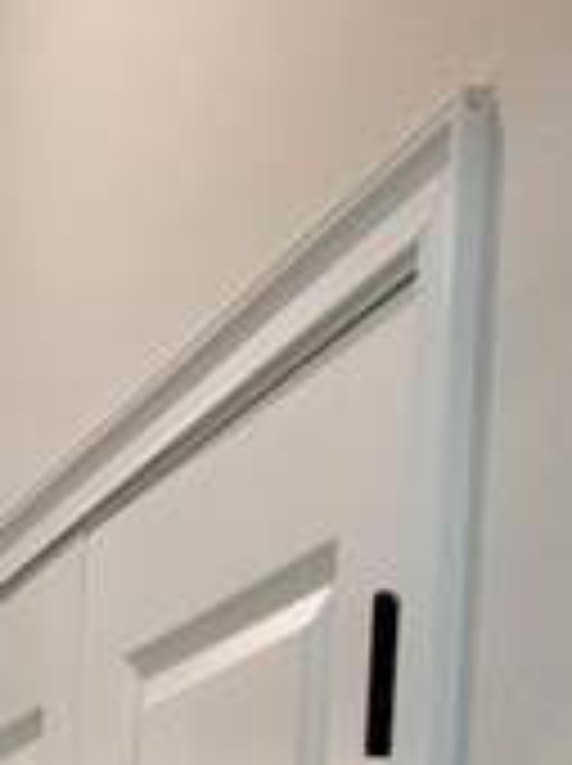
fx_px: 2165
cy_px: 1386
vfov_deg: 16.6
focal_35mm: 98
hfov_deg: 14.2
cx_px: -252
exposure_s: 1/120
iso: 250
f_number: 1.8
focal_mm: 5.4
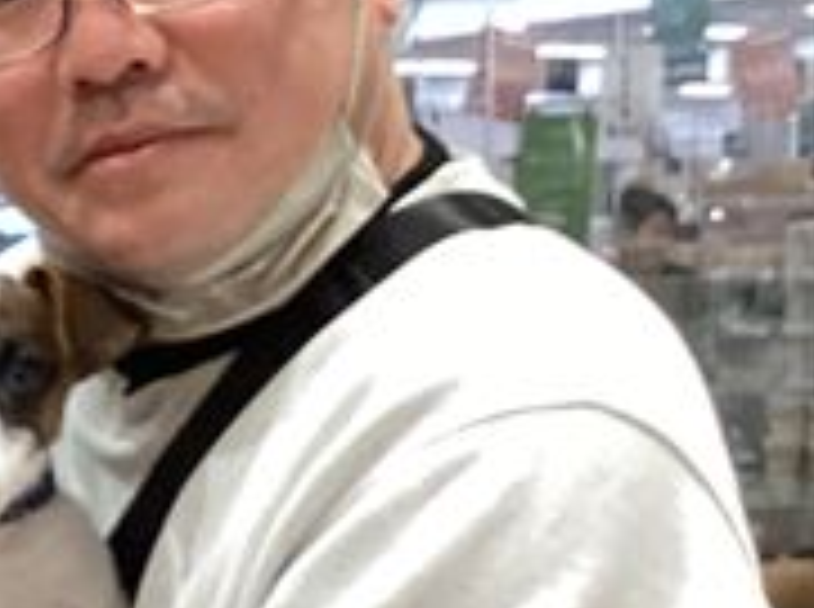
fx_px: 2417
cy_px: 486
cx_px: -531
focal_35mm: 103
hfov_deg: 16.7
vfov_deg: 14.2
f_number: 2.4
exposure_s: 1/60
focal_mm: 3.3
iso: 160
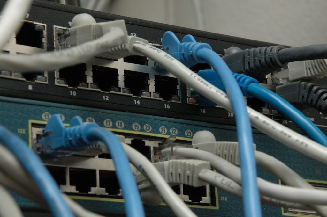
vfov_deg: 8.7
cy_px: 108
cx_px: 164
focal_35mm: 158
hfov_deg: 13.1
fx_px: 1429
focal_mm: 105
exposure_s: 1/60
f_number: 14
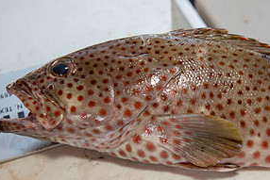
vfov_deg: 20.9
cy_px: 107
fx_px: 488
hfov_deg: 29.9
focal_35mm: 65
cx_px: 230
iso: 250
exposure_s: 1/100
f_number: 3.5
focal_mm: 32
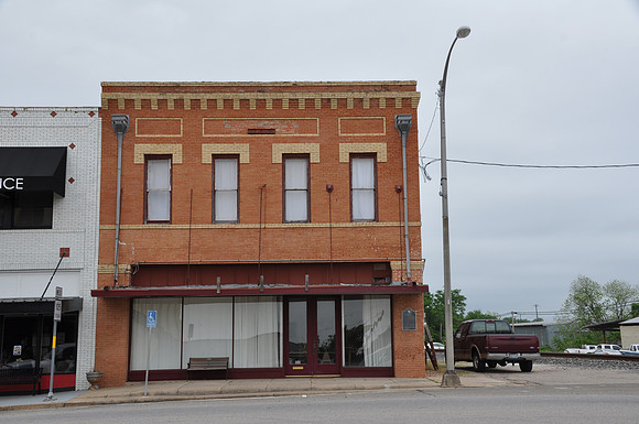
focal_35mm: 46
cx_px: 320
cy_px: 212
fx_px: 824
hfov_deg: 42.4
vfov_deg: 28.9
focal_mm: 31
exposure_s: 1/125
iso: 200
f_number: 13
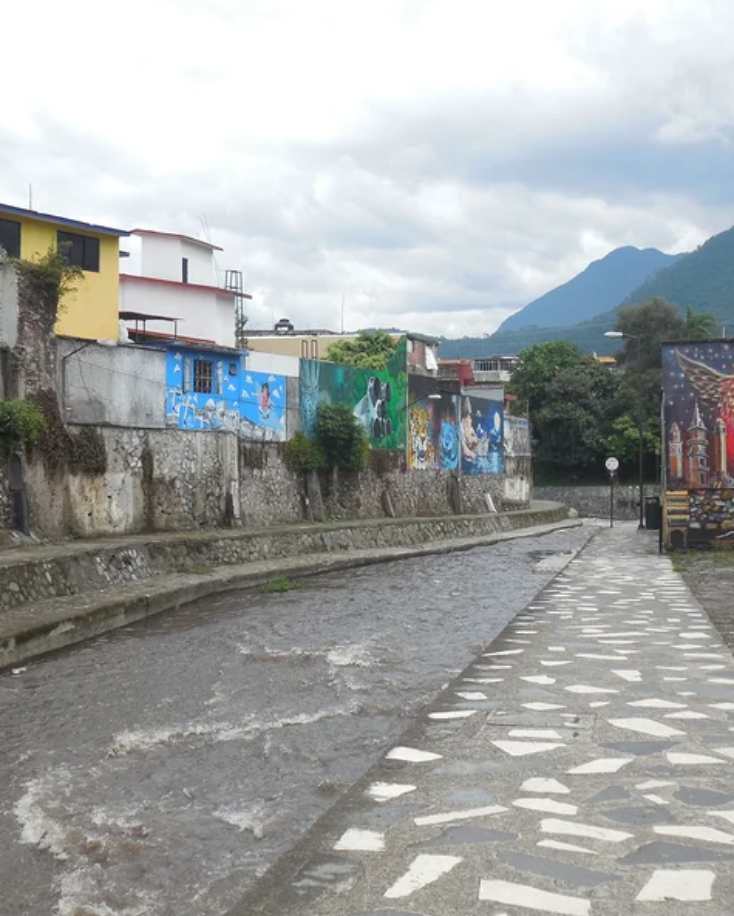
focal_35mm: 50
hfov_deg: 30.3
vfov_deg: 37.3
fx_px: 1357
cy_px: 457
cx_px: 399
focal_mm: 6.8
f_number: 4.2
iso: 125
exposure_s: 1/640
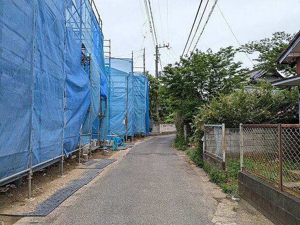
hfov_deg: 71.6
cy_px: 112
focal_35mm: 24
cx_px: 150
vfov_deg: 56.8
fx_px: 208
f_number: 1.7
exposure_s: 1/321
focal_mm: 4.53
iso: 29
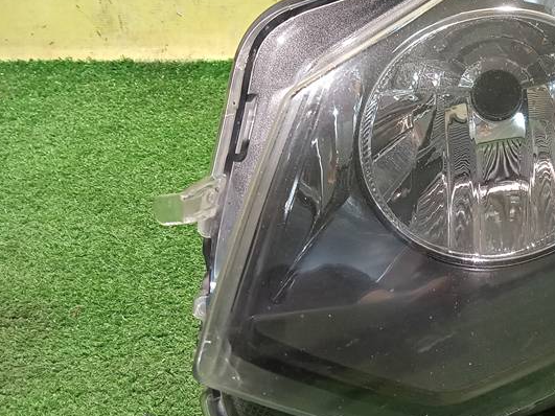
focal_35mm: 54
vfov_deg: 26.9
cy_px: 155
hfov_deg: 33.7
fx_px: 866
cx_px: 494
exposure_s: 1/33.3
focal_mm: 3.65
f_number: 2.2
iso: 374
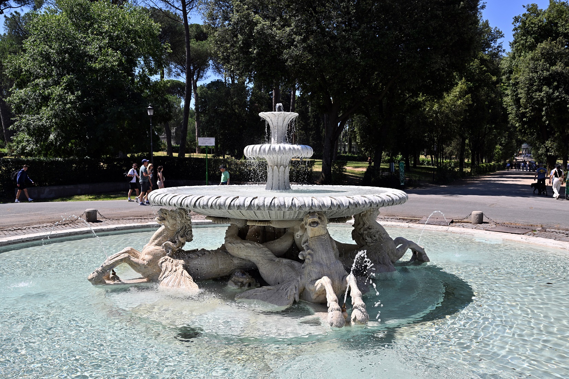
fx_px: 458
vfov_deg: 45.0
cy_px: 190
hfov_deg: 63.7
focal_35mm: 29
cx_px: 284
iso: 100
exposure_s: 1/800
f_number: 5.6
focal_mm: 29
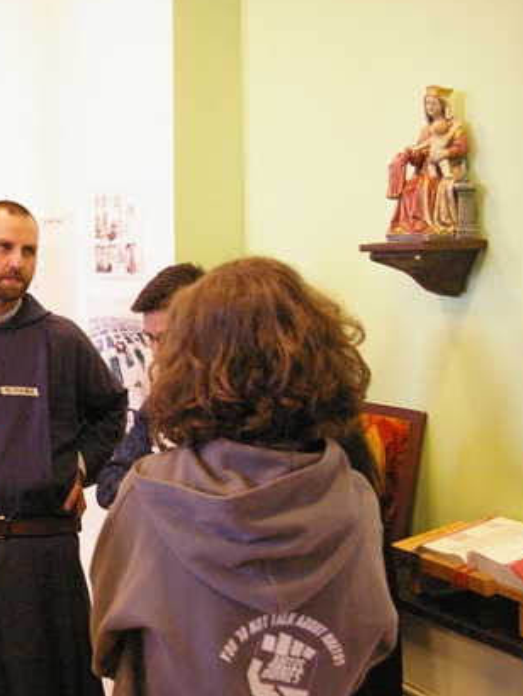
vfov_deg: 35.5
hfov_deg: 26.0
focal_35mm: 54
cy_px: 338
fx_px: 1087
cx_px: 32
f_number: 4.5
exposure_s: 1/60
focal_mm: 24
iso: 3200
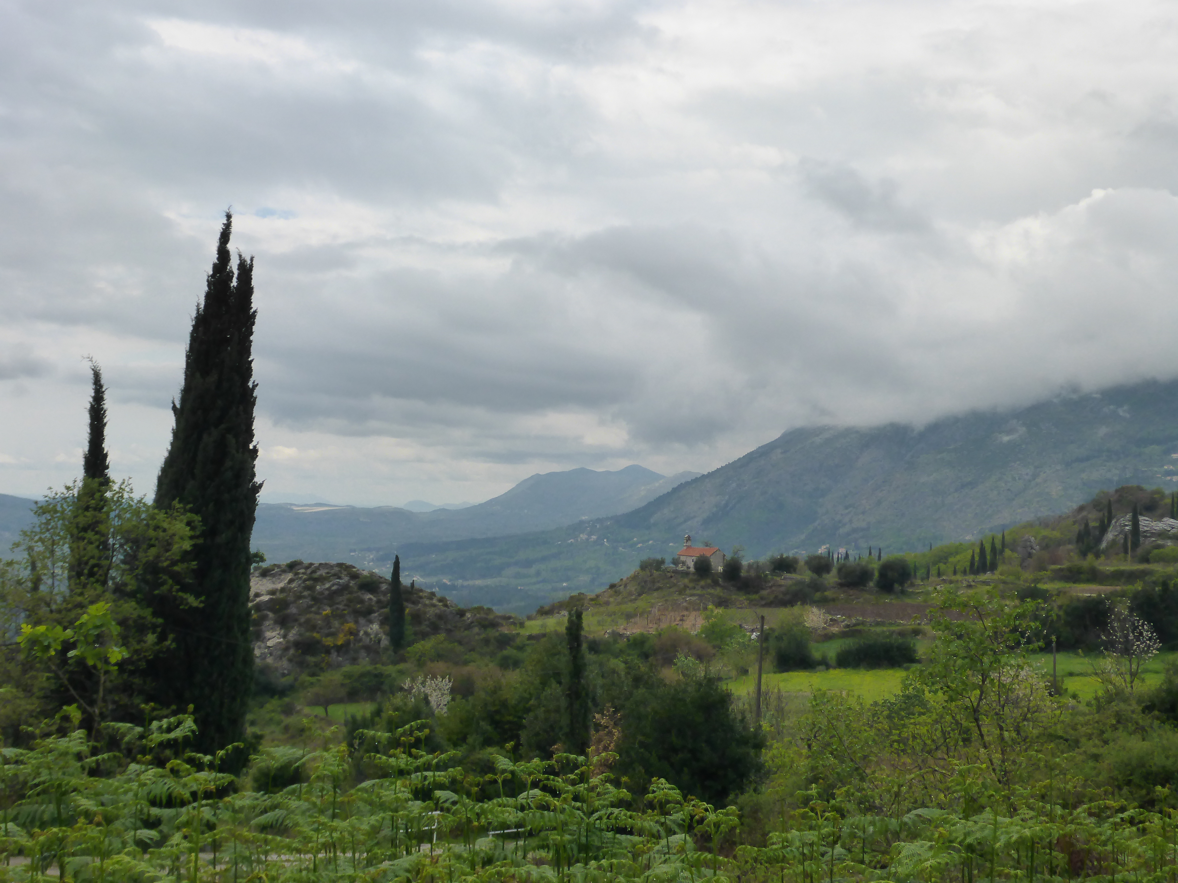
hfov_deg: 42.1
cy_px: 442
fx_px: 1531
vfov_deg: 32.2
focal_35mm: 45
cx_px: 589
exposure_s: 1/125
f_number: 13
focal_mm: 7.8
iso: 200
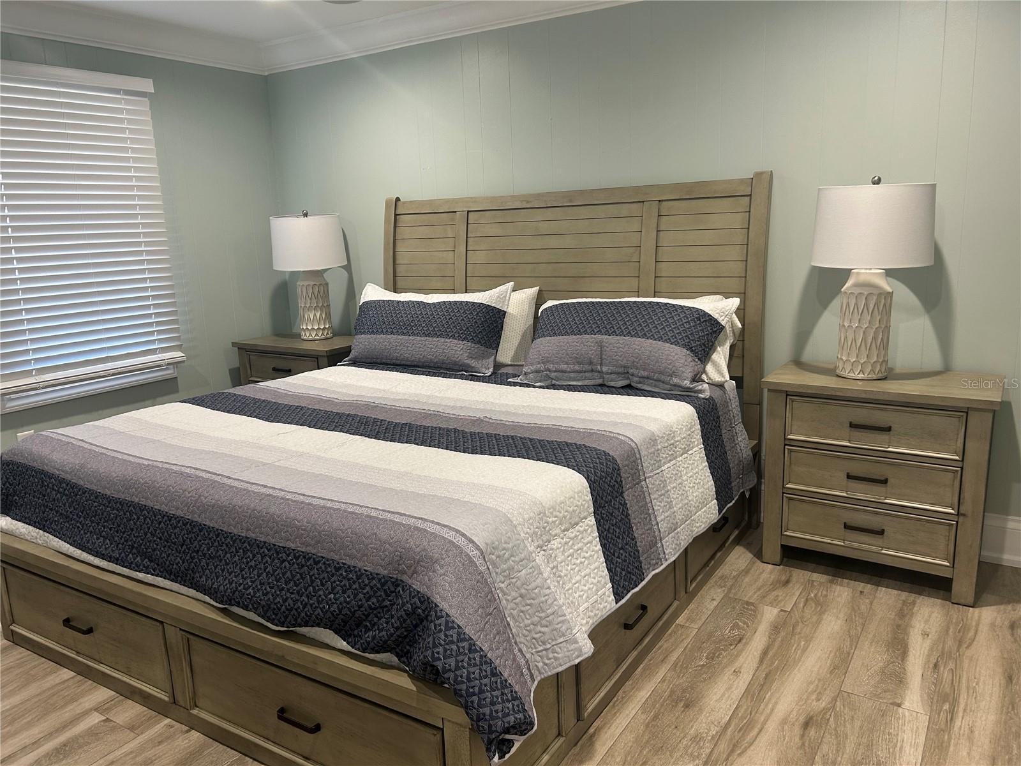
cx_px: 510
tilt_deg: -11.2
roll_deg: +2.3
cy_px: 383
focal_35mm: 26
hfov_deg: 67.3
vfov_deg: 53.1
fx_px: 767
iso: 125
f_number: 1.5
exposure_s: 1/60
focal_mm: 5.7
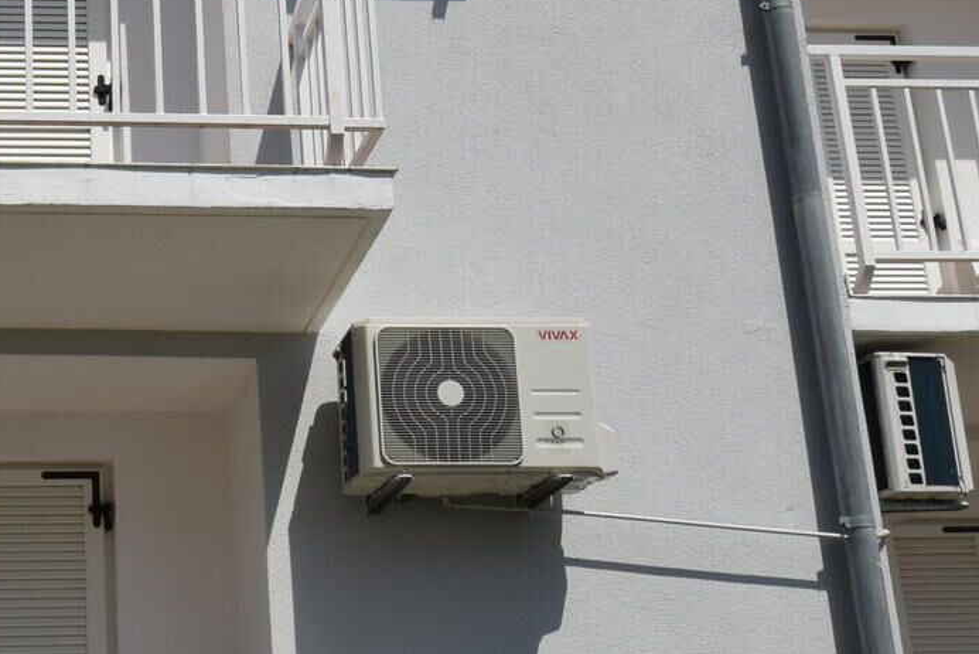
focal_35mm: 52
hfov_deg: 35.6
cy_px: 420
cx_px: 75
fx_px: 1415
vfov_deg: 25.9
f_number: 11
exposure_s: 1/500
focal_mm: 10
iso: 200
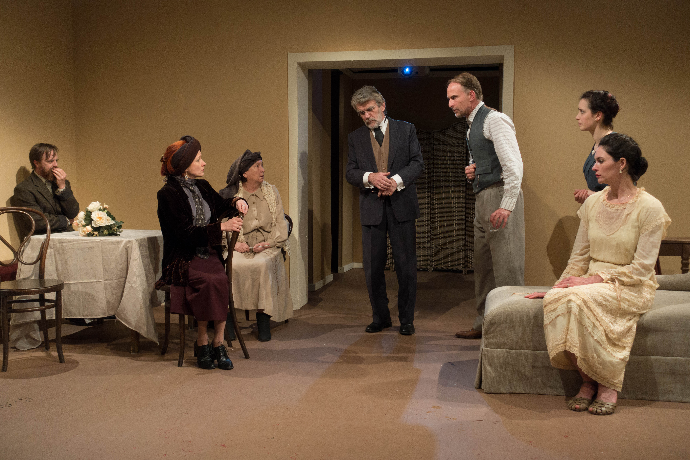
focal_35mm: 37
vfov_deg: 35.9
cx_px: 345
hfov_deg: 51.9
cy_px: 230
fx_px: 709
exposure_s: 1/80
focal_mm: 13.53
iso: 640
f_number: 2.8
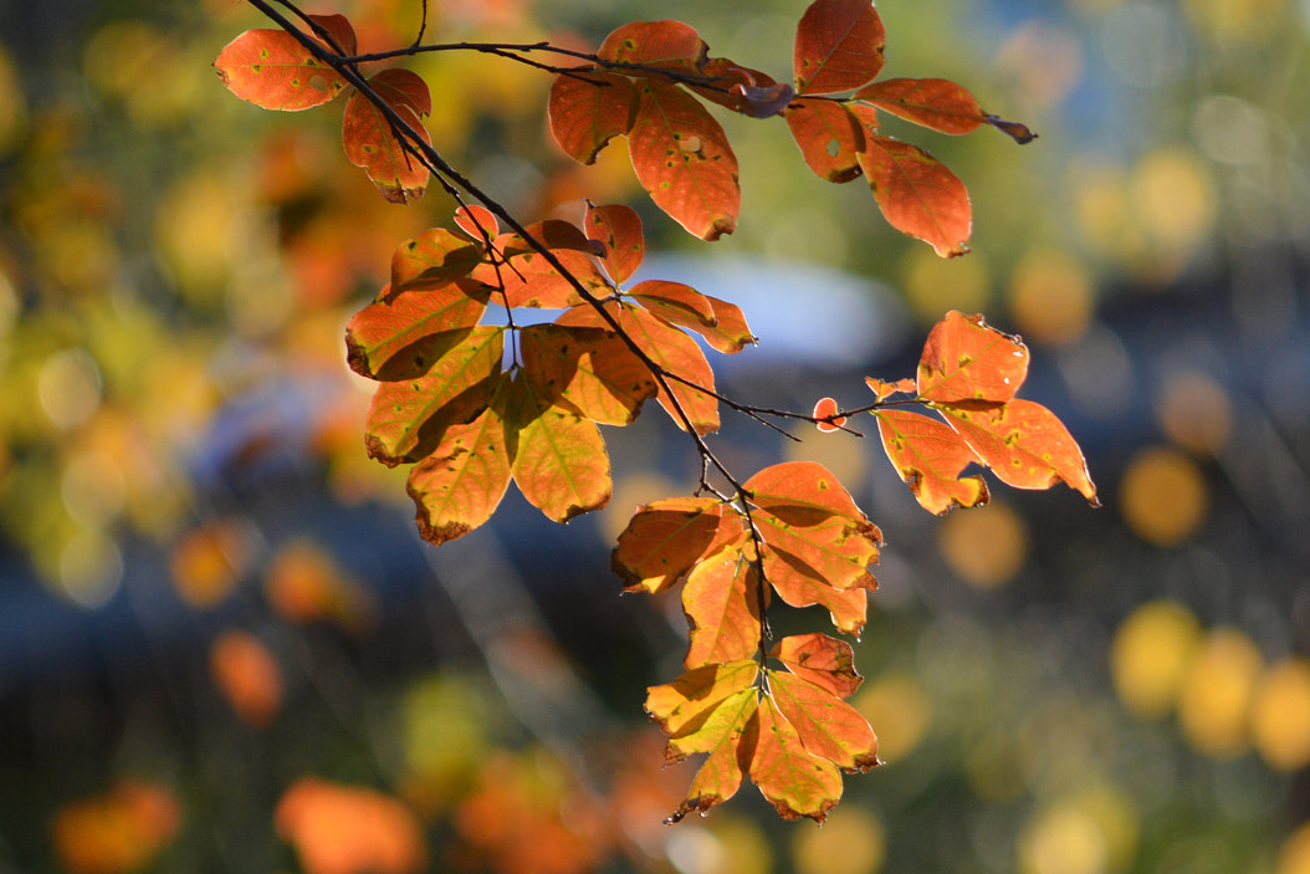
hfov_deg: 4.5
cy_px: 510
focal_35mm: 455
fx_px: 16558
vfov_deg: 3.0
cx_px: 767
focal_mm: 200
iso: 500
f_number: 5.6
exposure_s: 1/500
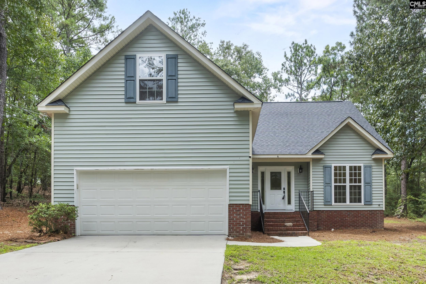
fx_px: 195
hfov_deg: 95.0
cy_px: 142
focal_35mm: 16
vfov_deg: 72.1
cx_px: 213
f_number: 7.1
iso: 250
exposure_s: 1/100
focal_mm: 11
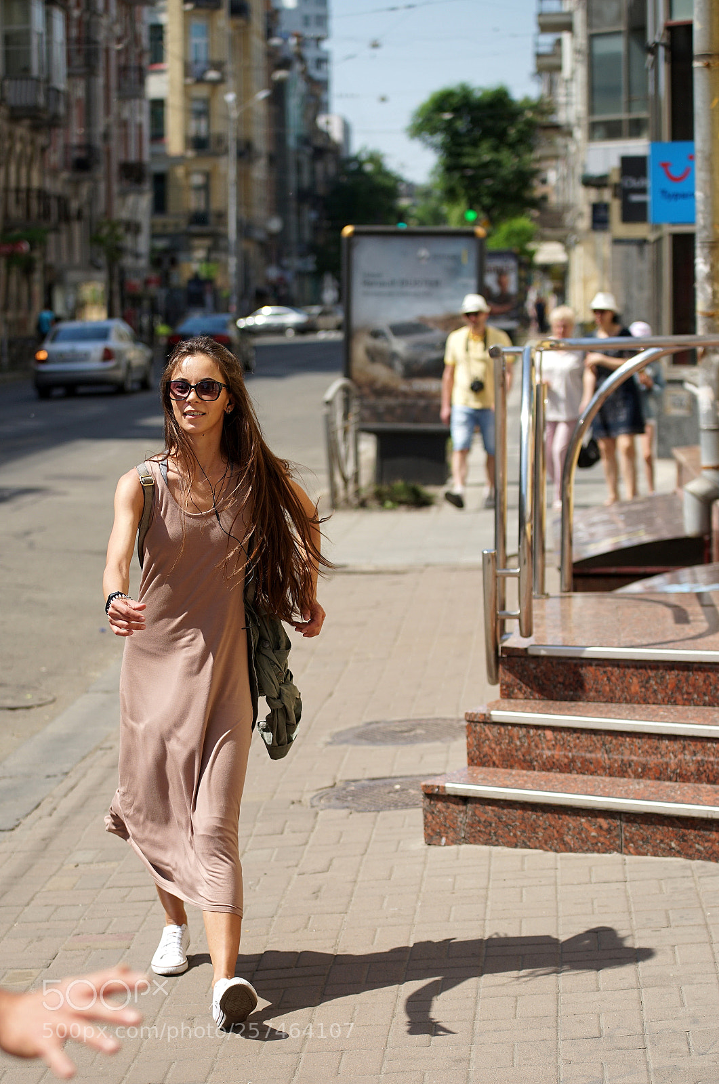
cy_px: 542
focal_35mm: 70
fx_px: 2105
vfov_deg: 28.9
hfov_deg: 19.4
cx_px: 360
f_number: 3.2
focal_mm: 70
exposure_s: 1/800
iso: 100
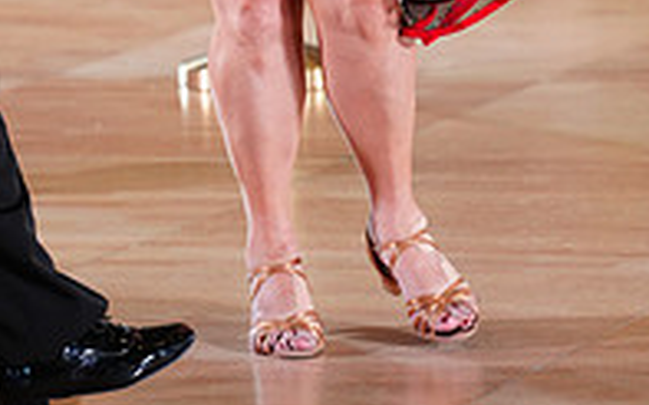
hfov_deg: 5.7
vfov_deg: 3.6
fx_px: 6472
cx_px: 28
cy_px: -326
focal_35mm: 366
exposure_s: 1/250
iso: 1250
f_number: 2.8
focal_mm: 122
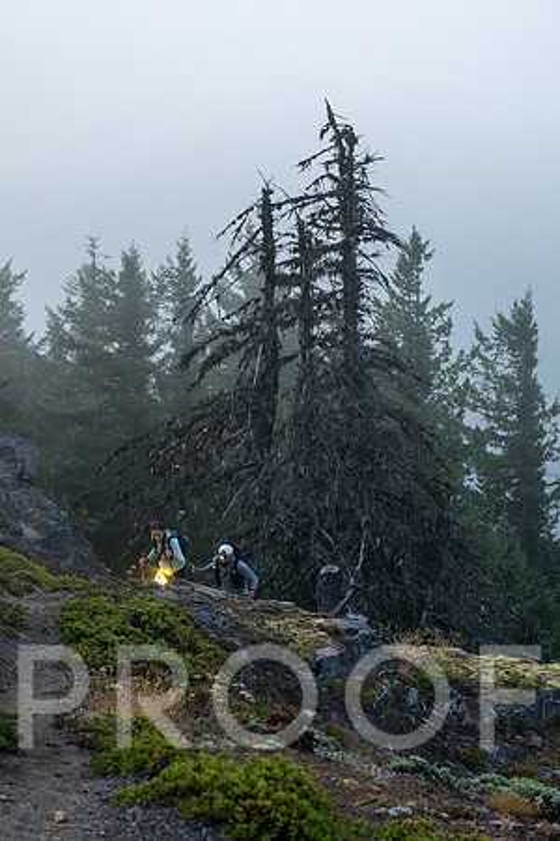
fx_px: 2450
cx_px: 367
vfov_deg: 19.5
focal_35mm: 105
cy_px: 420
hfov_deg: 13.0
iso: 3200
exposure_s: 1/250
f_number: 4
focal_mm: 70
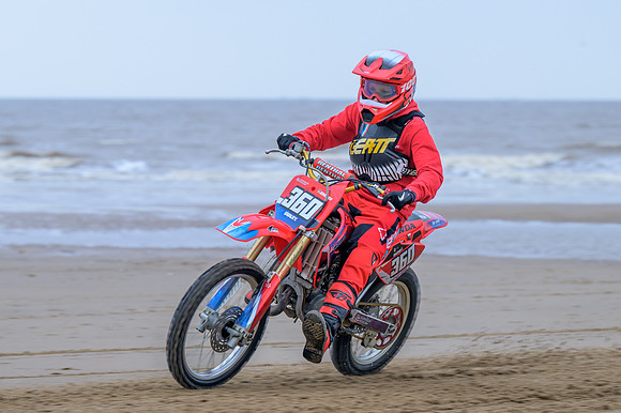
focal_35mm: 196
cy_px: 225
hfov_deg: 10.5
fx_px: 3387
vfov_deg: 7.0
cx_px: 269
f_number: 4
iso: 250
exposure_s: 1/320
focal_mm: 115
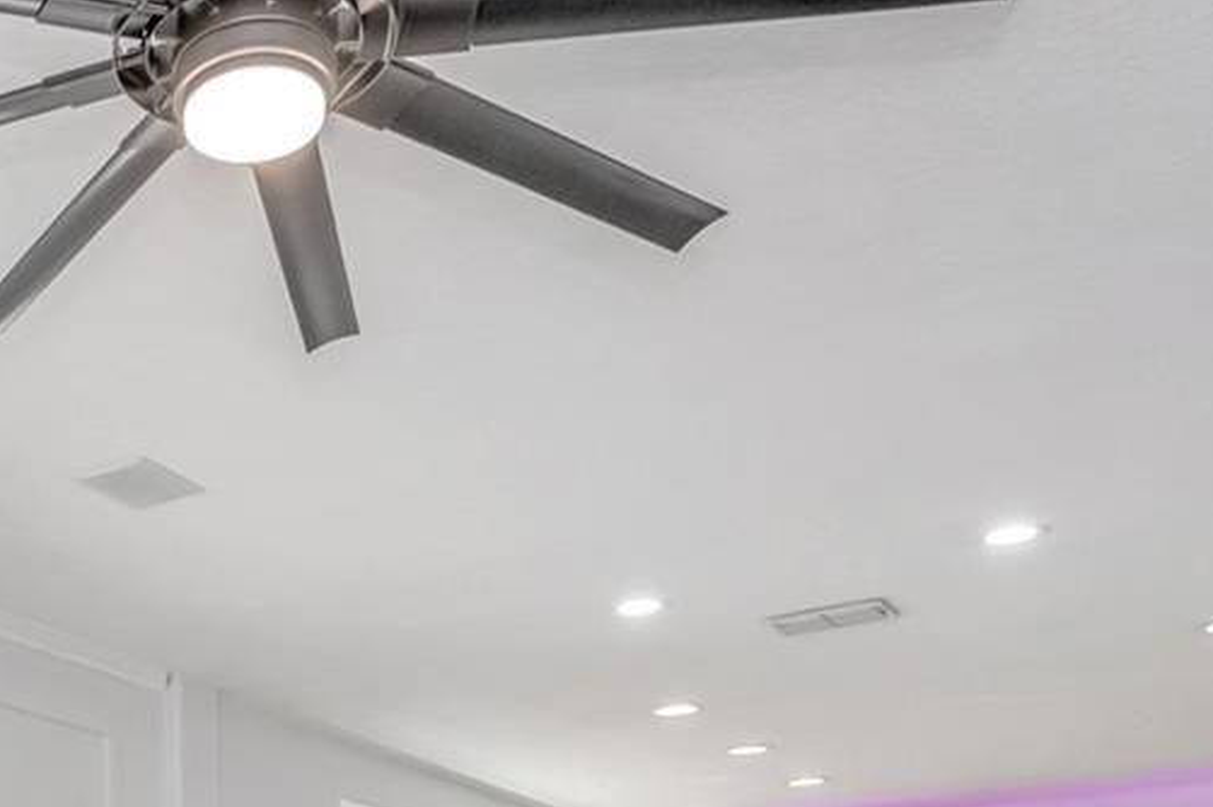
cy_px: 1167
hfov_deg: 34.7
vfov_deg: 22.4
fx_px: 1717
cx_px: -46
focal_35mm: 51
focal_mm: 16
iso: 640
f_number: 6.7
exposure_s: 1/60
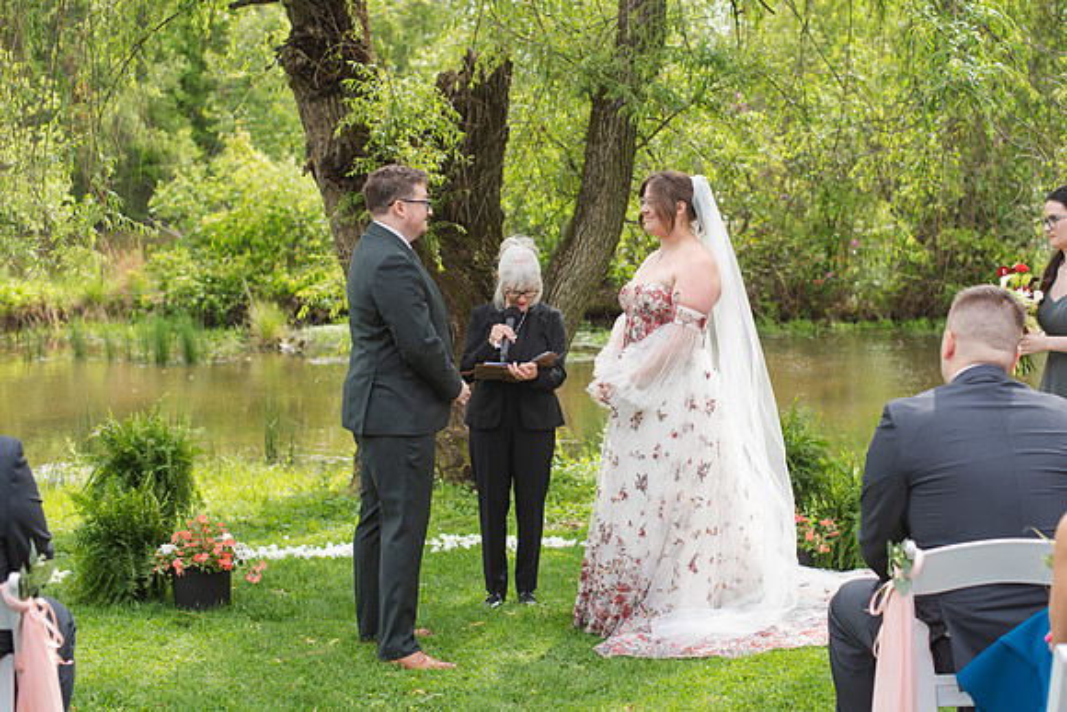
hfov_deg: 33.1
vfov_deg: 22.5
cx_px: 618
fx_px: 1791
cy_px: 341
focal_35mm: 60
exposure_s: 1/320
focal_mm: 50
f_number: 3.5
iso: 100
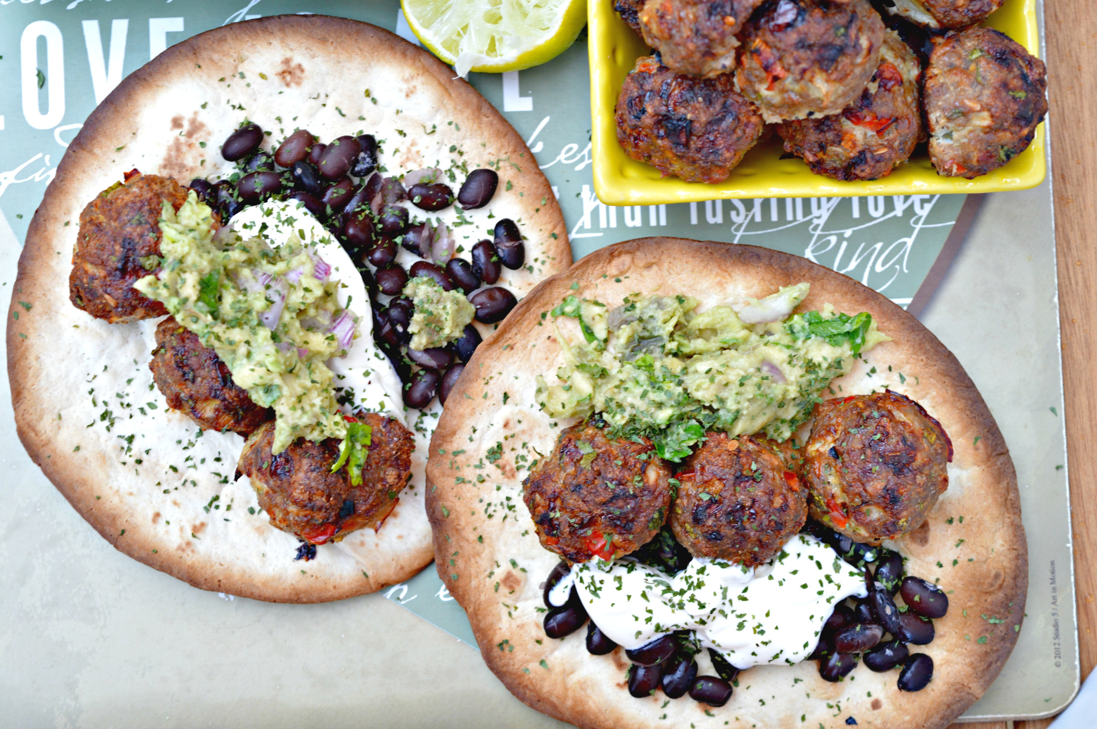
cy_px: 364
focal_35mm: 78
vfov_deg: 17.5
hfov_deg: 26.0
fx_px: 2375
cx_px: 548
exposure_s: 1/20
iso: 400
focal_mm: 52
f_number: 5.6
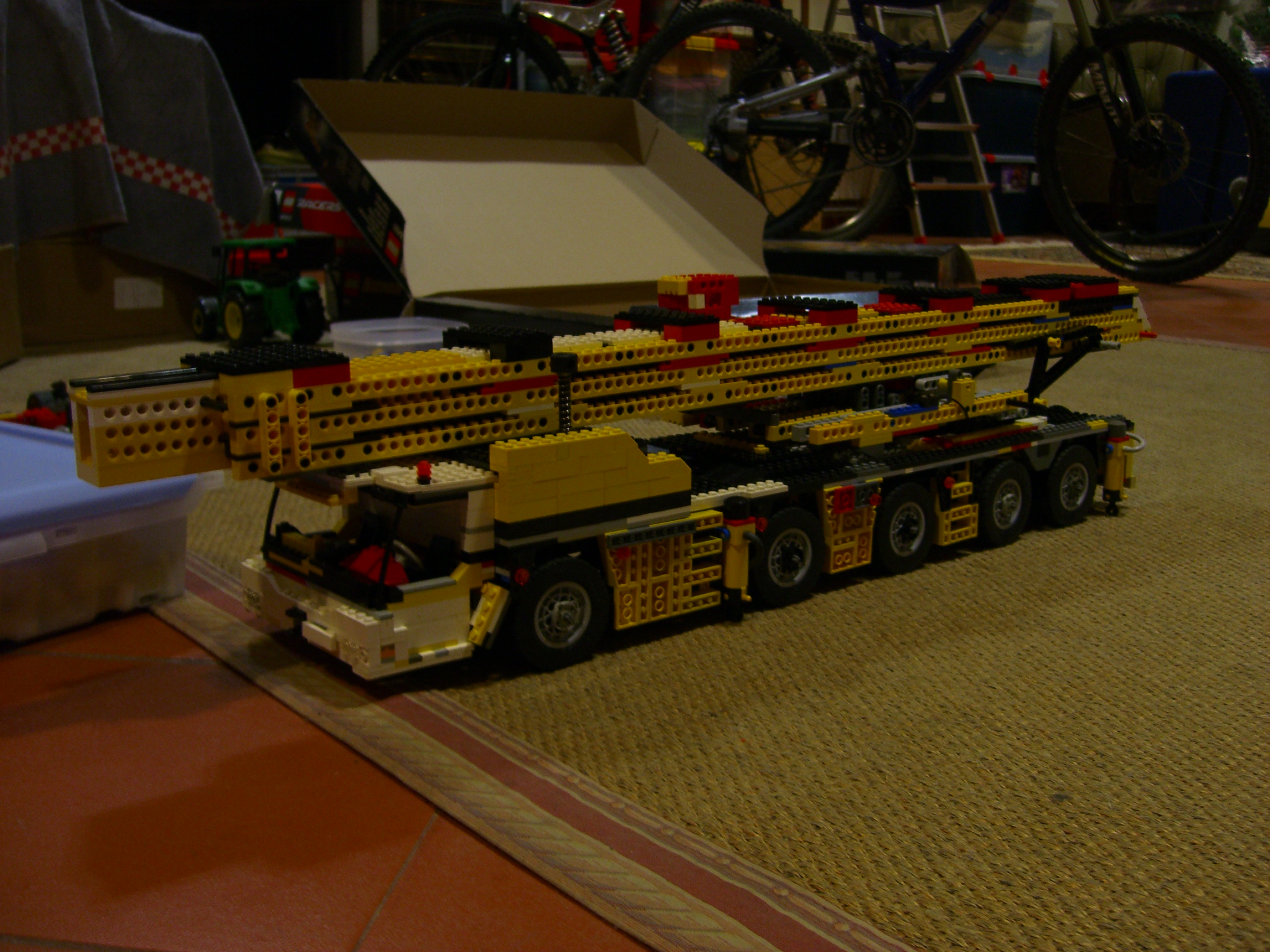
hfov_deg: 49.0
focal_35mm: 38
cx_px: 635
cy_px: 476
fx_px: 1394
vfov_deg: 37.7
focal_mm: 7.9
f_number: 2.8
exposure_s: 1/8
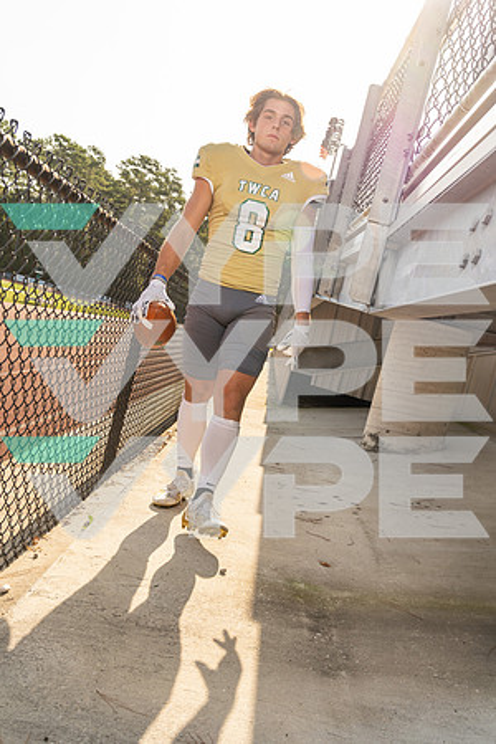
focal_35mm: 31
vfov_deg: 60.3
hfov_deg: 42.3
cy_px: 372
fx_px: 641
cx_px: 248
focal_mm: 31
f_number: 5.6
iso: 125
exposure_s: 1/250
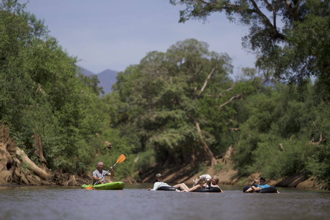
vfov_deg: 8.1
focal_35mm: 170
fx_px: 1558
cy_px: 110
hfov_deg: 12.1
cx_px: 165
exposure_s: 1/3200
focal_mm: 170
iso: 100
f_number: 2.8
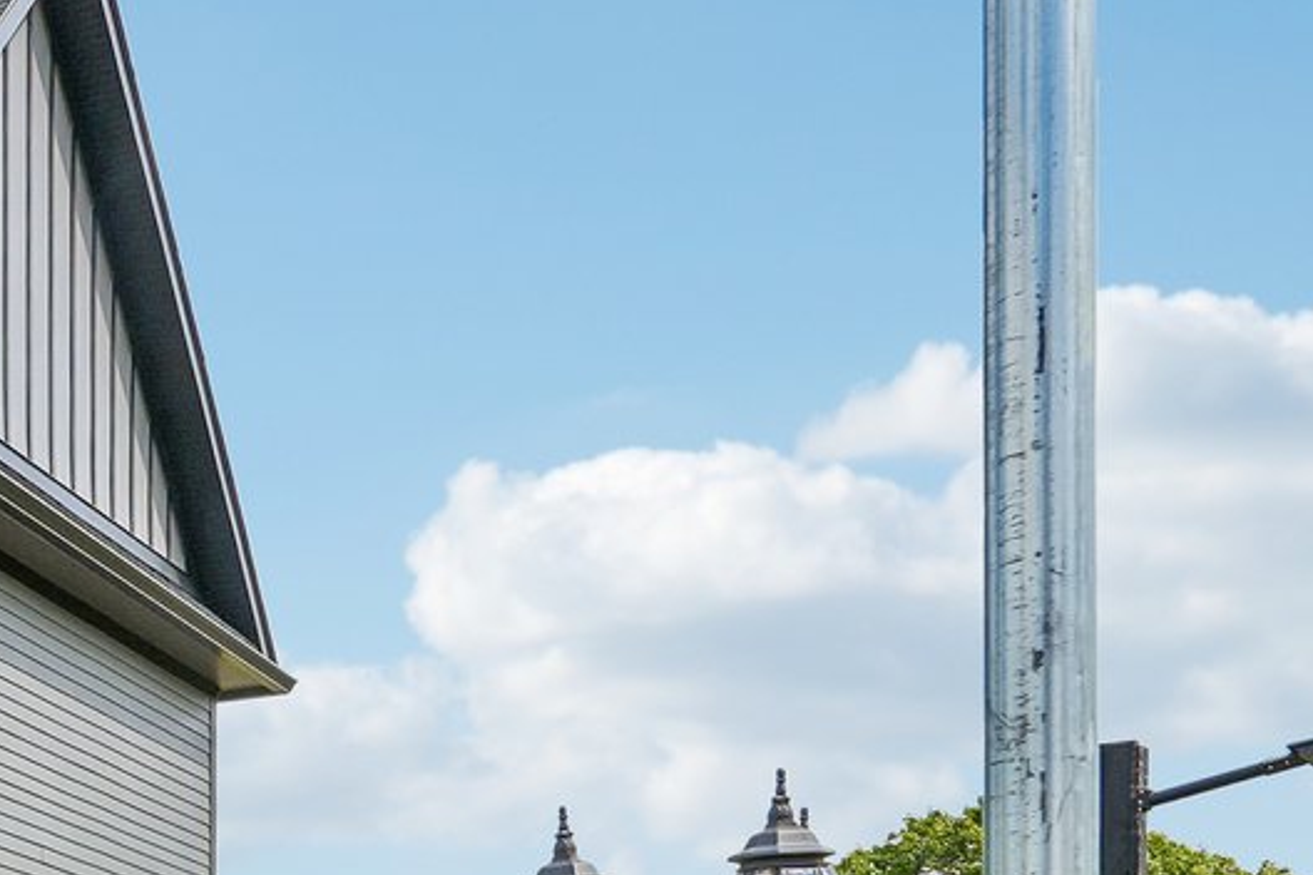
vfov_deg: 20.7
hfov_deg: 24.8
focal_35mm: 64
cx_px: -617
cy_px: 834
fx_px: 2332
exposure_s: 1/200
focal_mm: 16.5
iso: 100
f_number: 9
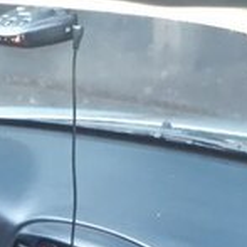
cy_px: 409
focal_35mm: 107
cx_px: 111
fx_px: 864
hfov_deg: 16.3
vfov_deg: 14.7
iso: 200
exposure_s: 1/25
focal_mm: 3.6
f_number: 1.9
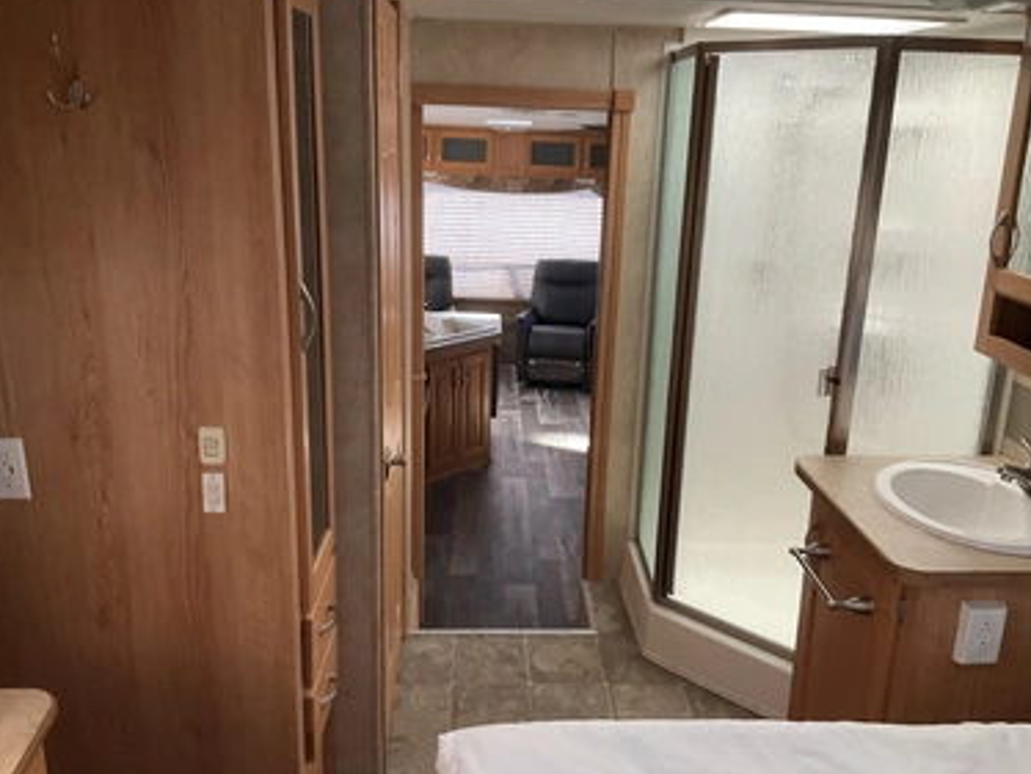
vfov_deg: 45.5
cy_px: 375
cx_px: 532
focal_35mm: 31
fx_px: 924
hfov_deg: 58.3
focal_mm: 3
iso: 80
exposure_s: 1/60
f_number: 1.8
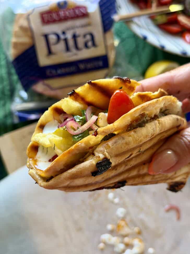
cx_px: 95
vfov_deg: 39.7
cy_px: 127
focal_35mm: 48
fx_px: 351
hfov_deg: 30.3
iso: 160
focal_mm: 6.8
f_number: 1.8
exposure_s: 1/60
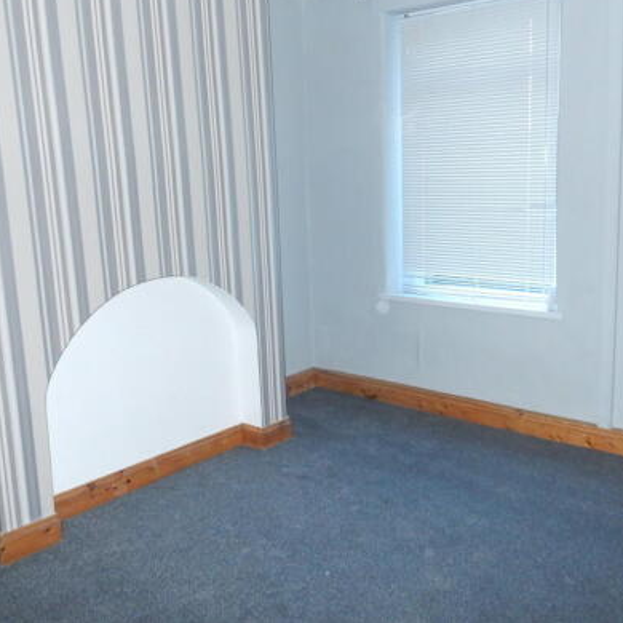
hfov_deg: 49.6
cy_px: 276
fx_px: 672
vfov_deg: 49.6
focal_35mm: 33
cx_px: 359
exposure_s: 1/30
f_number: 3.7
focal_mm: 4.5
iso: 560
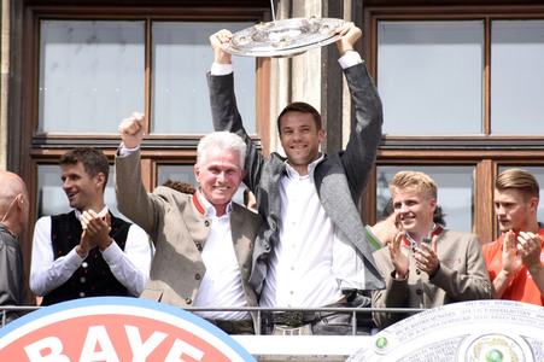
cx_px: 272
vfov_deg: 6.5
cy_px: 181
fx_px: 3171
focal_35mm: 210
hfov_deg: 9.8
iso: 100
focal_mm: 140
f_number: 6.3
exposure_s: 1/160
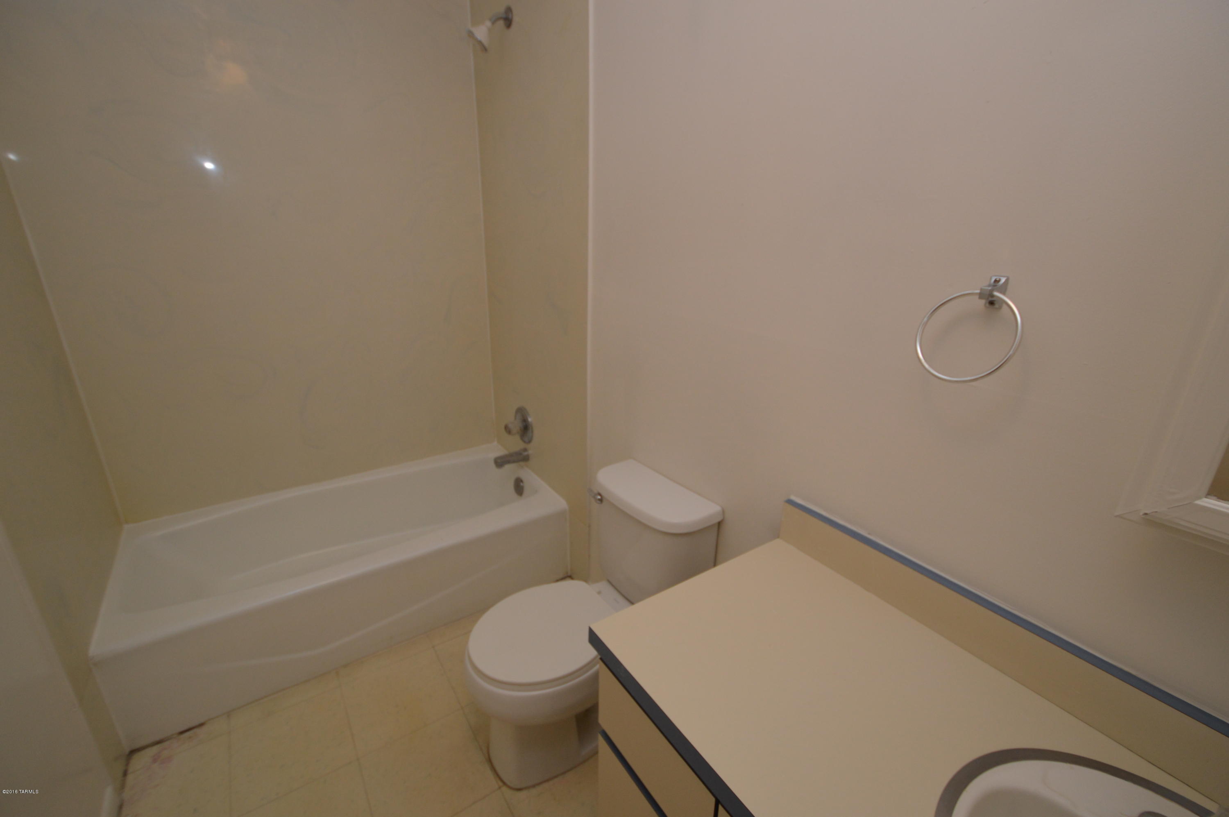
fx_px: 512
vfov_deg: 77.2
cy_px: 408
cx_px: 614
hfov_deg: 100.4
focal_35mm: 15
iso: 450
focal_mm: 10
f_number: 3.5
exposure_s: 1/60
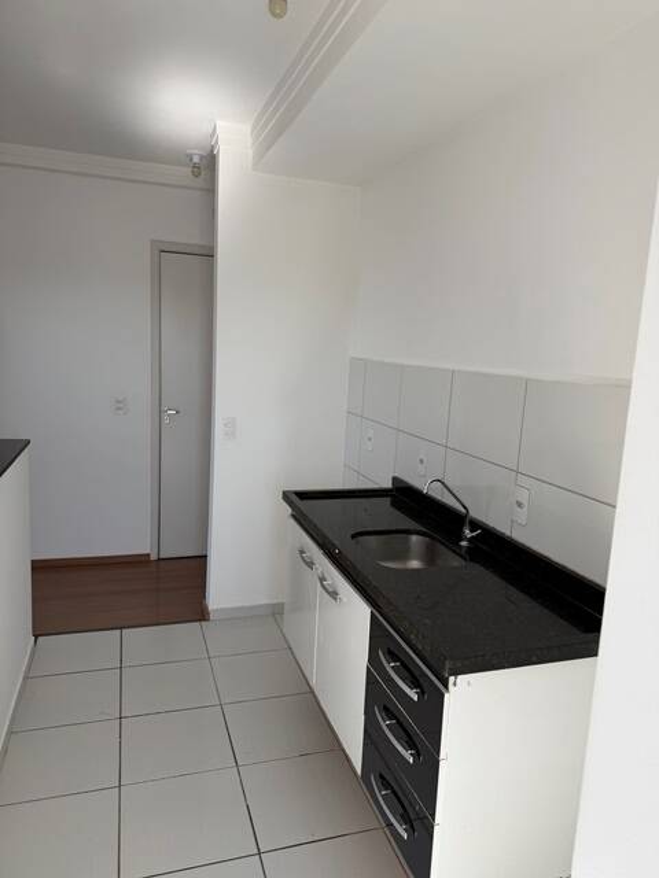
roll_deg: -3.4
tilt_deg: -8.0
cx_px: 330
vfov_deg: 71.6
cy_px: 439
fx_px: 609
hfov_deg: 56.8
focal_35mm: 24
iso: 80
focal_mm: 6.76
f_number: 1.78
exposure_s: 1/304
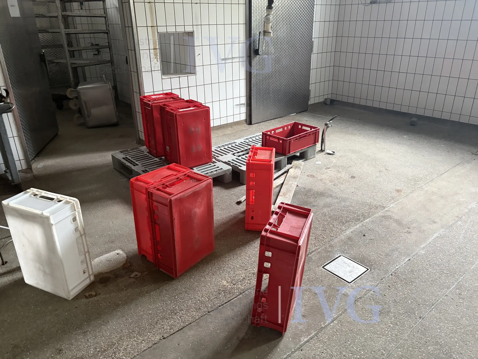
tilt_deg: -21.9
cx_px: 239
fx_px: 359
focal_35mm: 26
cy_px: 180
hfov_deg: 67.3
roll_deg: +1.8
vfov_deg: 53.1
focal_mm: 5.96
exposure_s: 1/50
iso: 500
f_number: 1.6
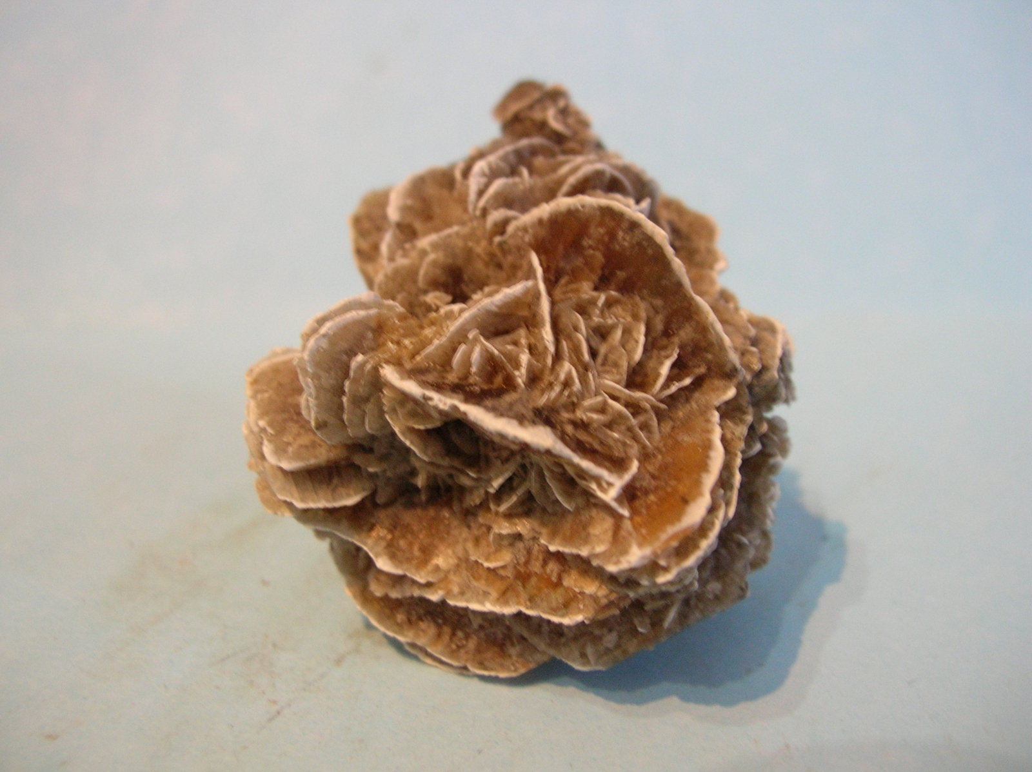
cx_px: 516
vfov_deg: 39.6
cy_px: 386
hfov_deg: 51.4
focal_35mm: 36
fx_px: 1072
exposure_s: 1/4.1
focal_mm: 6
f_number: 2.7
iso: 108
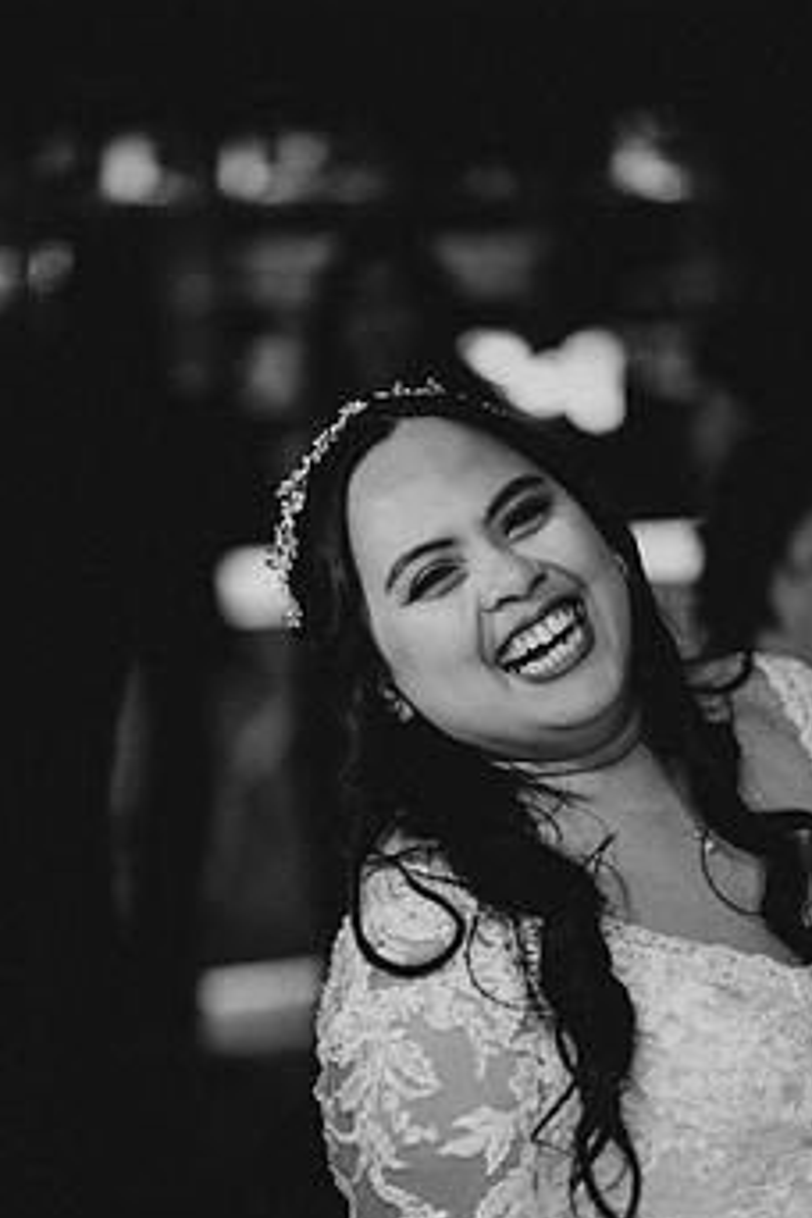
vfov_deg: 18.2
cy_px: 791
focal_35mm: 112
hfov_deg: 12.2
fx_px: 3789
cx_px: 360
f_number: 1.8
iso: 1000
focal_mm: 85
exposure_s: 1/250
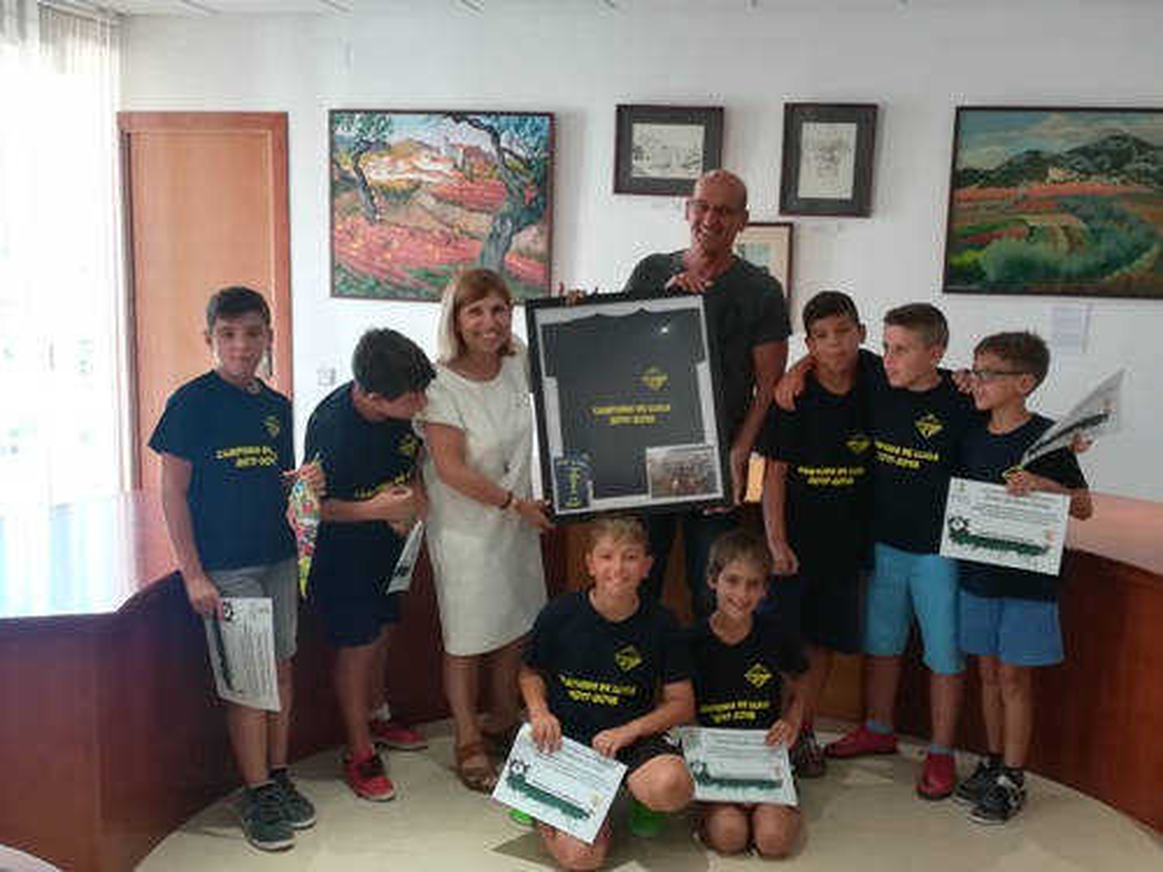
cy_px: 436
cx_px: 582
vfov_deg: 36.8
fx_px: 1310
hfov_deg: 47.9
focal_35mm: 39
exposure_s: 1/25
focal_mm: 3.83
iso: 320
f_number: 2.2
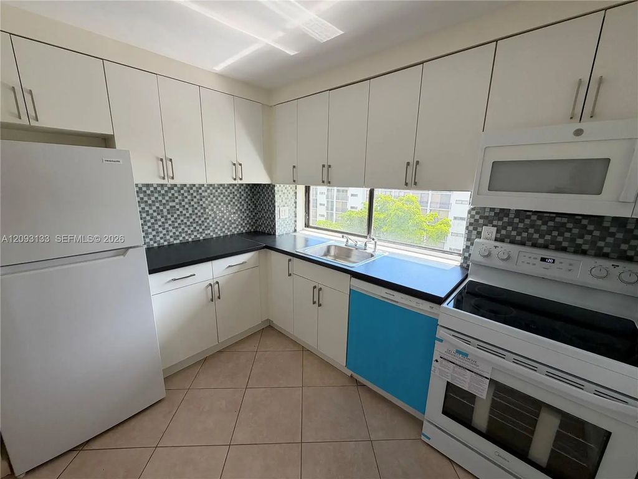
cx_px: 319
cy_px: 240
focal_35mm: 14
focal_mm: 2.22
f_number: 2.2
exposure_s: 1/121
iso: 80
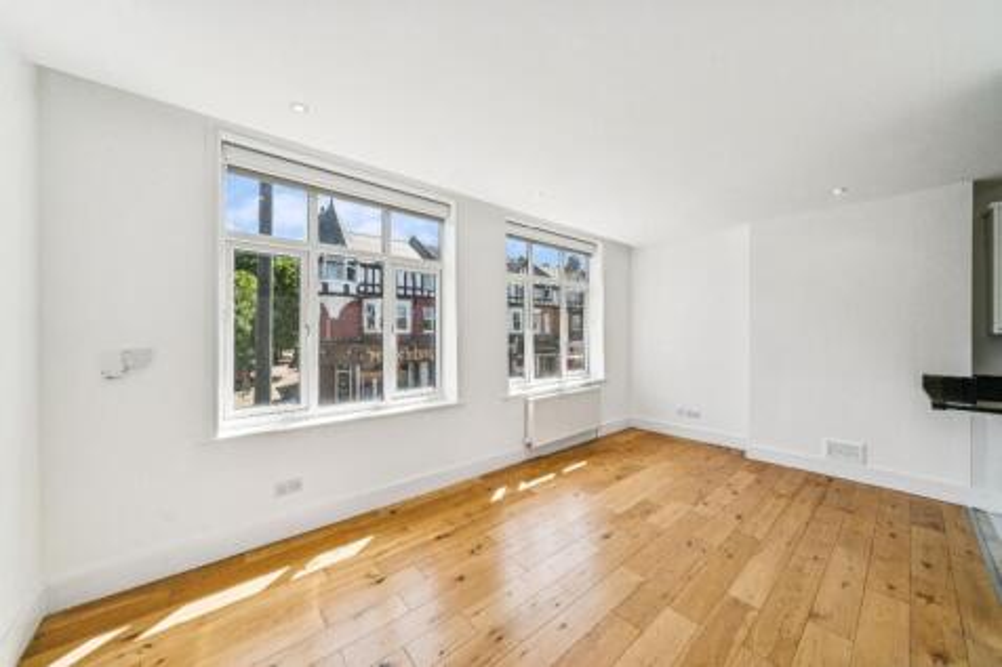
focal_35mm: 12
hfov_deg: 112.6
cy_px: 334
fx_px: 334
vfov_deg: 90.0
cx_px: 501
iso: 640
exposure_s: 1/320
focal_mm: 12
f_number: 9
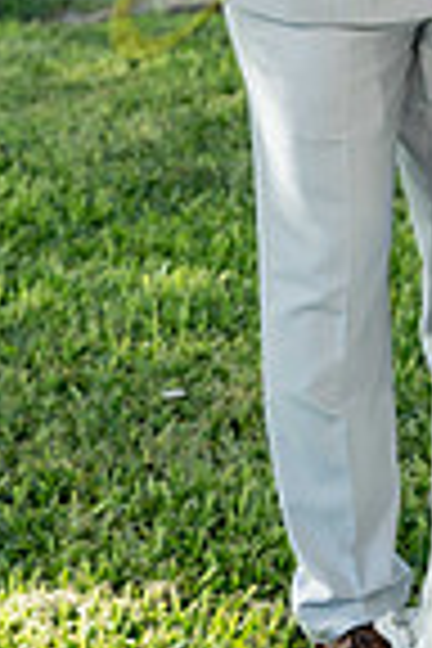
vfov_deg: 13.0
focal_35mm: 153
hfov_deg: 8.8
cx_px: 598
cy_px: -189
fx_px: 2754
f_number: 4
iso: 500
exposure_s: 1/500
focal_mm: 49
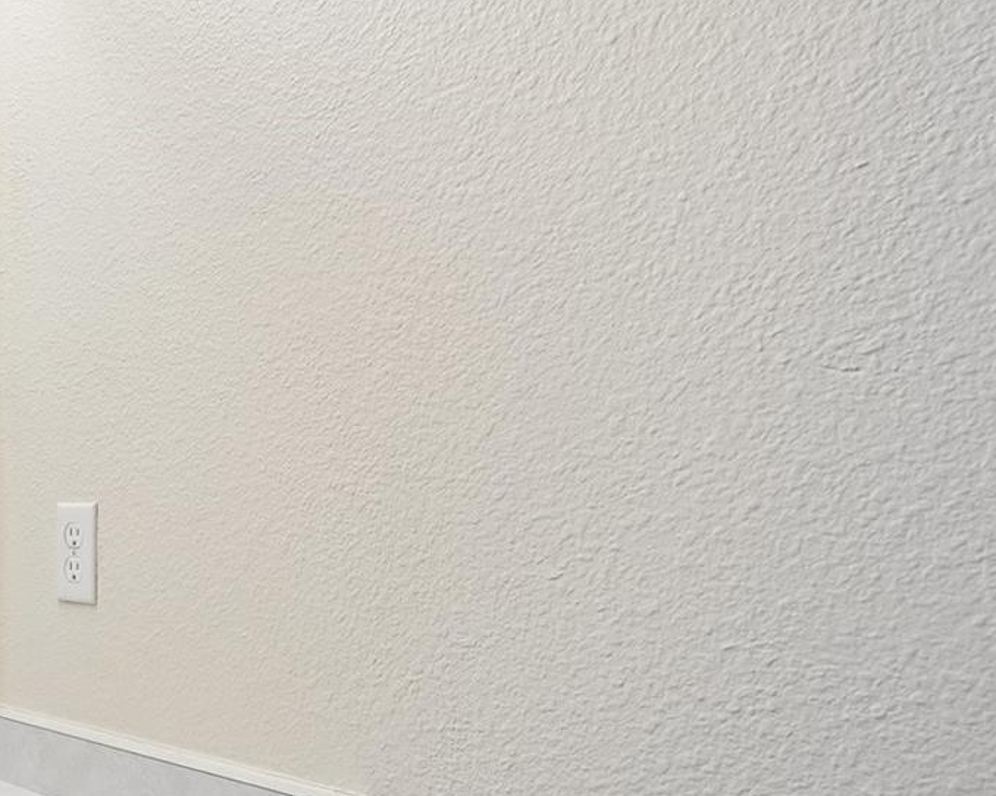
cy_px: 515
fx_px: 953
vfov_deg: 44.8
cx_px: 128
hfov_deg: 50.0
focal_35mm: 32
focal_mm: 14.6
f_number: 8
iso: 320
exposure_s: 1/30
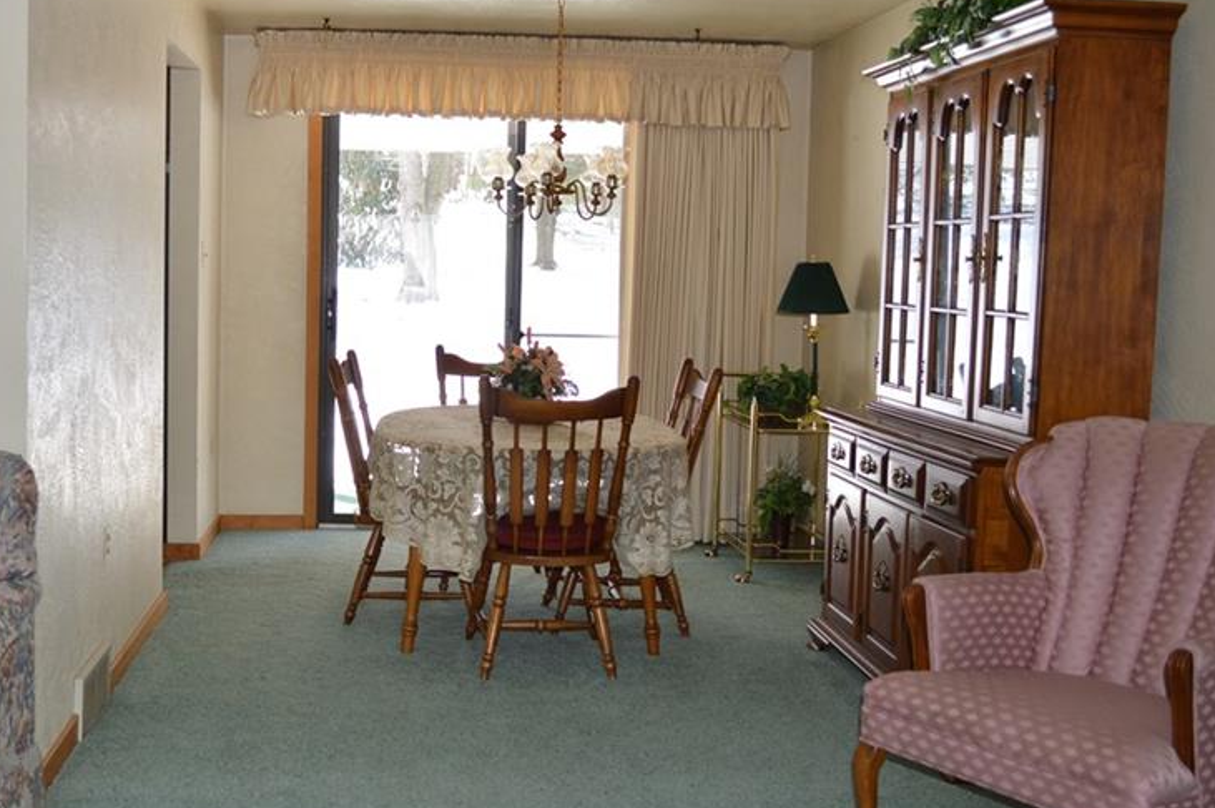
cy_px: 407
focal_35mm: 42
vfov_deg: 31.8
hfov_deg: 45.9
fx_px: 1416
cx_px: 434
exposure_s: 1/125
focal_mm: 20
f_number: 4
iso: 320
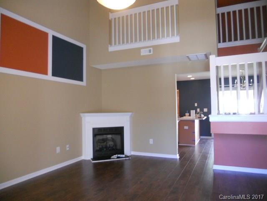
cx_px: 134
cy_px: 100
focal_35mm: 27
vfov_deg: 51.4
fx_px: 208
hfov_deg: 65.3
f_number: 3.2
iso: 400
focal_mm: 4.9
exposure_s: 1/30
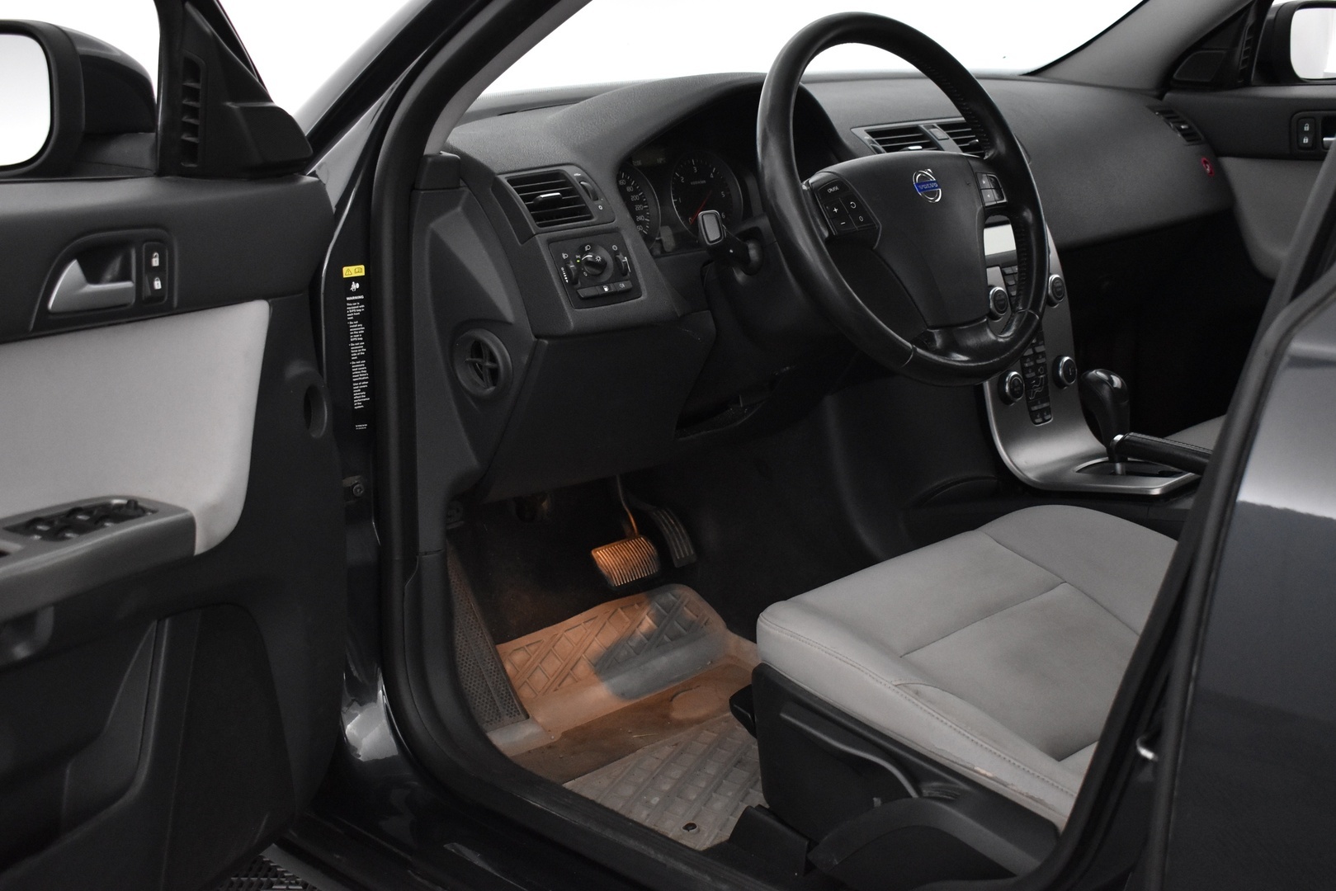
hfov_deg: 43.6
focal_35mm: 45
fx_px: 1670
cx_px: 668
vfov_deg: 29.9
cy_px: 446
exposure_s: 1/60
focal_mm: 30
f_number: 4.2
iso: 3200
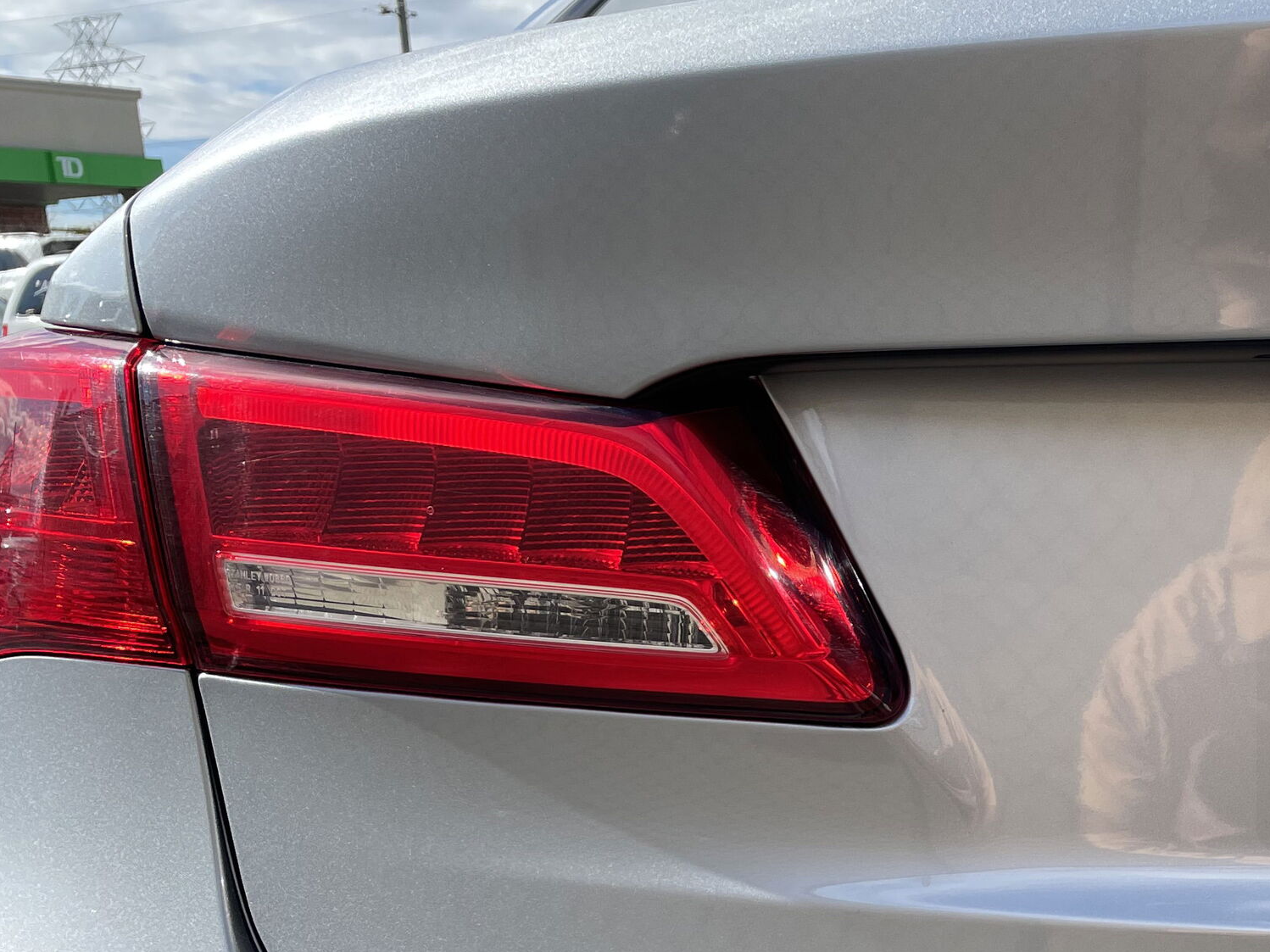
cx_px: 1165
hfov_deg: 35.7
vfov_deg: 28.2
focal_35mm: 50
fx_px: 1834
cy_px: 813
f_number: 1.6
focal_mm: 4.2
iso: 32
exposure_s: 1/1553
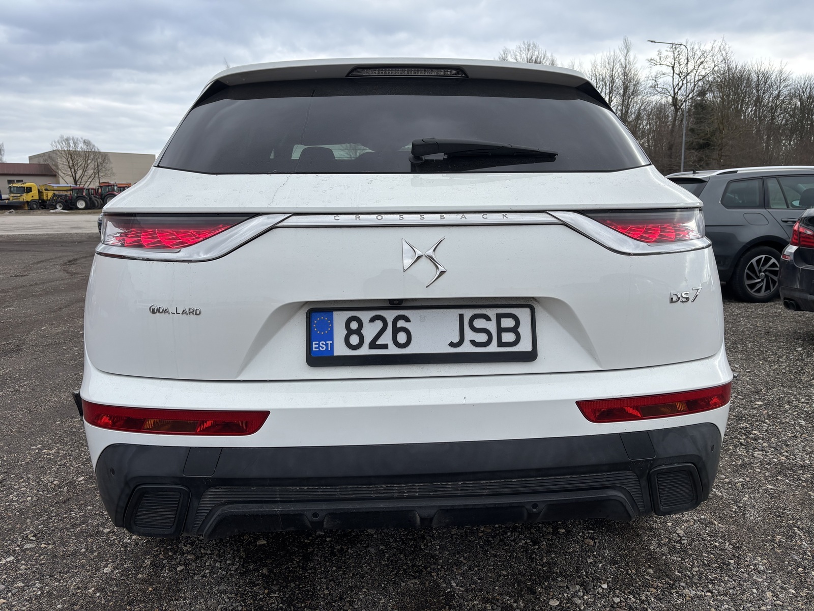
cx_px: 407
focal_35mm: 26
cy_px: 306
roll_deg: -0.9
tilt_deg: -9.8
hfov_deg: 67.3
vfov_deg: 53.1
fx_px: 611
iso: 50
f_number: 1.6
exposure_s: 1/1437
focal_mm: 5.96
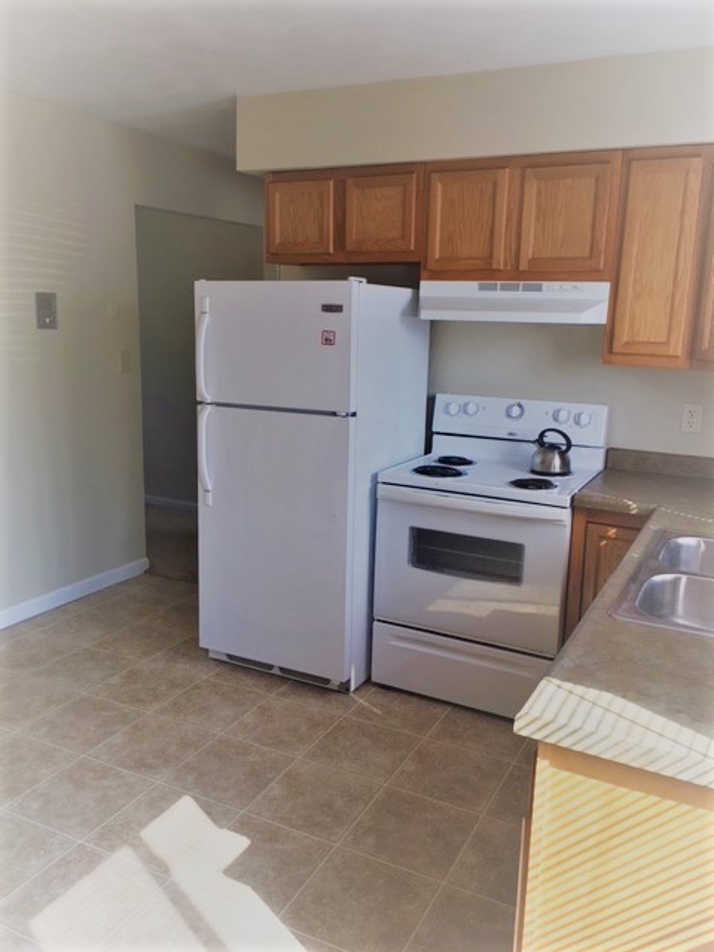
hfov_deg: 48.2
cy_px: 476
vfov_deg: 61.7
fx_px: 798
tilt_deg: -10.2
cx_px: 357
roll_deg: -2.3
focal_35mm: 29
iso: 25
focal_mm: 4.15
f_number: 2.2
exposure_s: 1/60
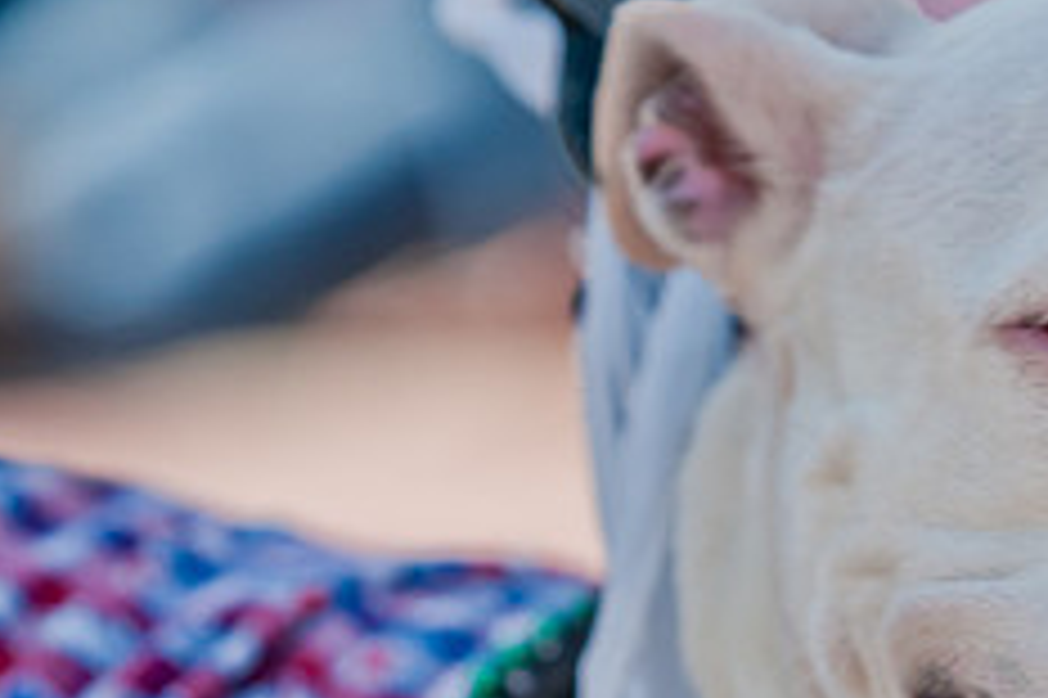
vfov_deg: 2.7
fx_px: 14668
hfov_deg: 4.1
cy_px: 462
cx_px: 747
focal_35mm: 504
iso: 200
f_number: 4
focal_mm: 135
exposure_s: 1/1000
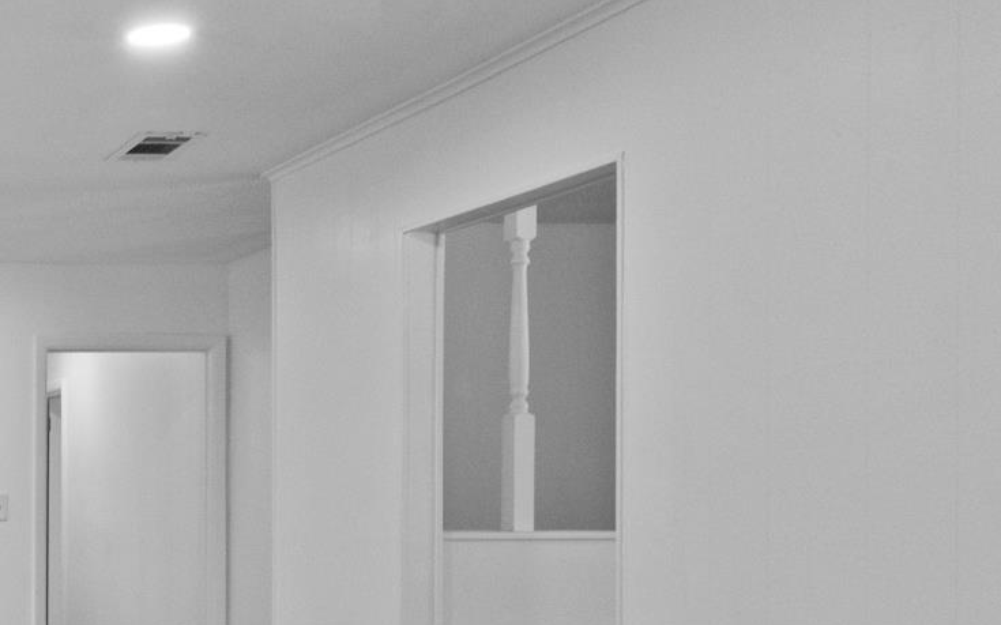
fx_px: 1418
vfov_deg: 24.5
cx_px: -291
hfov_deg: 30.7
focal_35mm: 52
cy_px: 480
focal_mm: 10
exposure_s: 1/6
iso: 800
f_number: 8
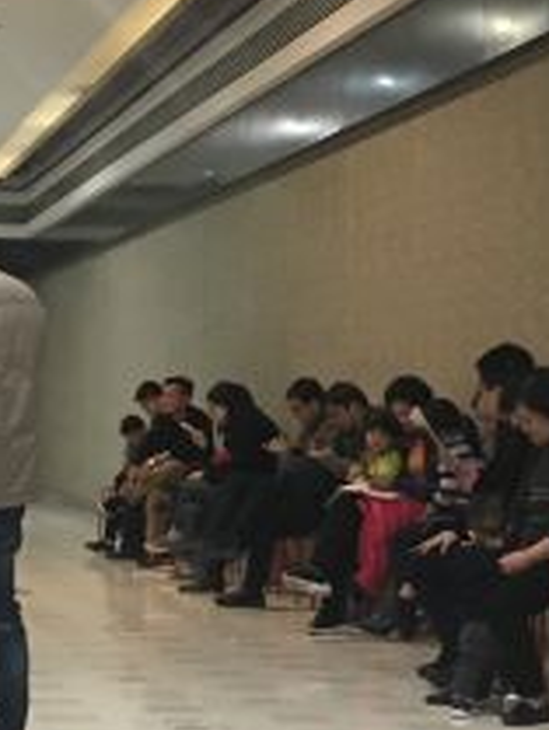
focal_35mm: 97
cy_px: 272
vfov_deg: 20.2
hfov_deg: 15.0
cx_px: 2
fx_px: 2049
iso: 200
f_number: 2.2
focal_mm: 4.15
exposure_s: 1/33
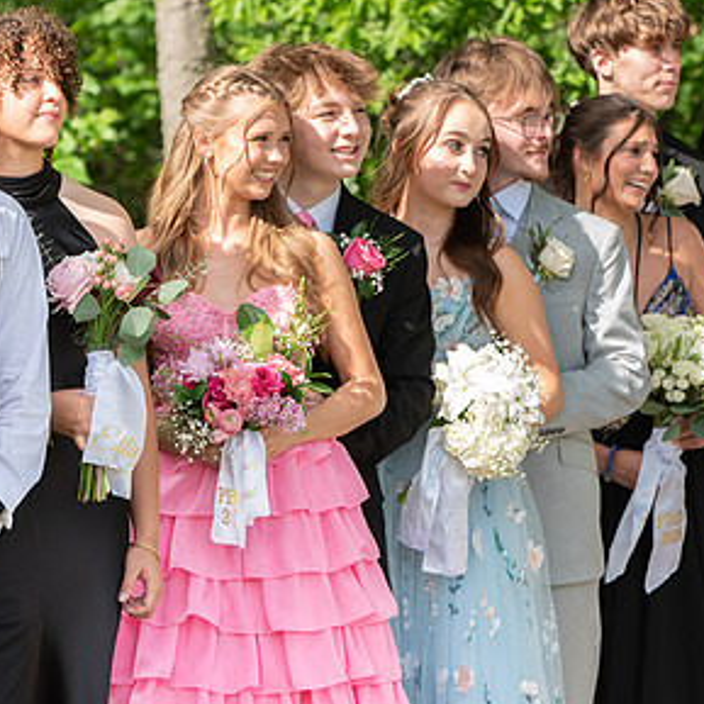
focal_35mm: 228
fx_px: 5246
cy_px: 253
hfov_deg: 7.7
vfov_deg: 7.7
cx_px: 327
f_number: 4
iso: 100
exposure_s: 1/400
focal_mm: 125
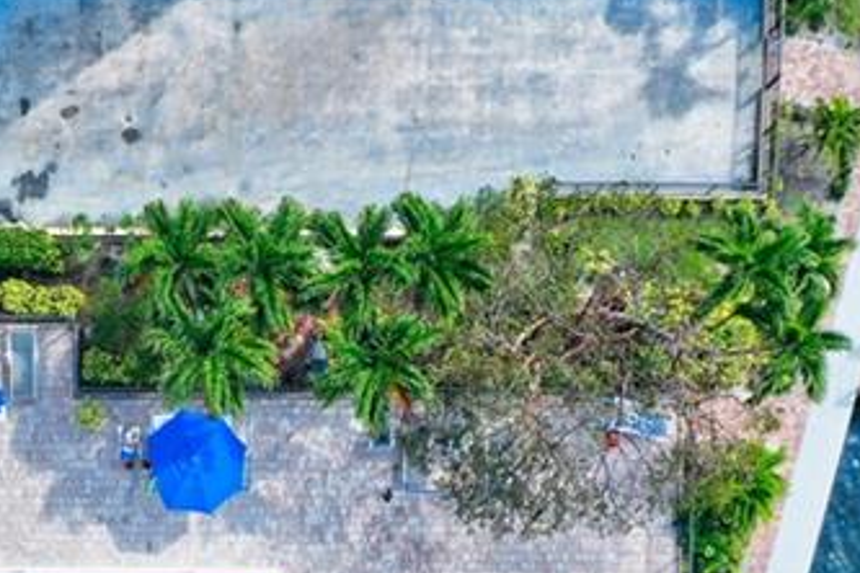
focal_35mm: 86
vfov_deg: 14.9
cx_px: 39
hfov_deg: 22.9
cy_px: 823
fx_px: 2054
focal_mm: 10.3
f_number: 5.6
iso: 100
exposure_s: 1/400
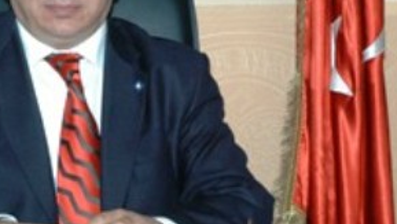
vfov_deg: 7.9
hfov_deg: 13.9
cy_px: 144
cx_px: 54
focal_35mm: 153
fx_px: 1612
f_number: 7.1
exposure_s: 1/60
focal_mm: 44
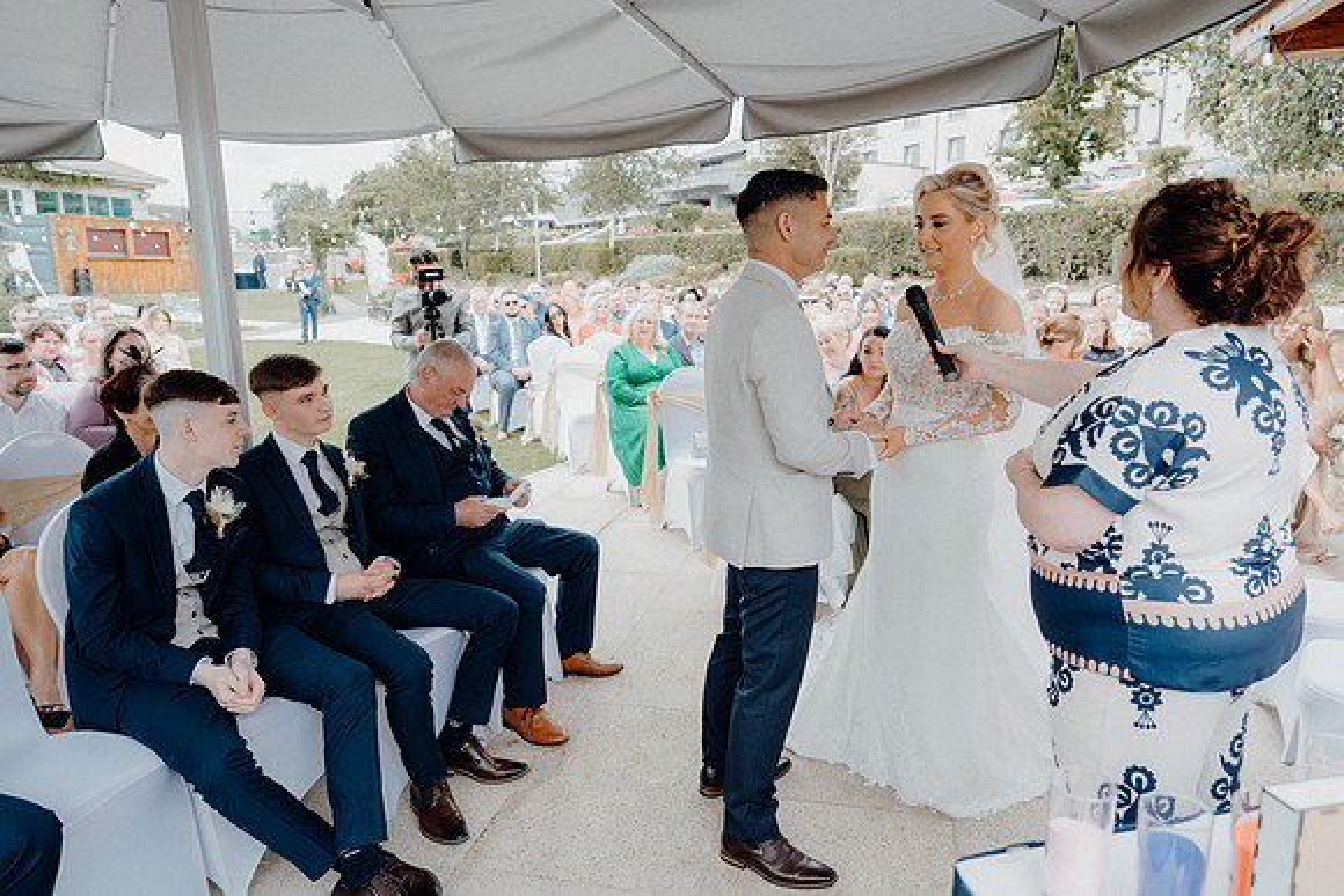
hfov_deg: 73.7
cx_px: 672
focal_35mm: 24
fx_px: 896
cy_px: 448
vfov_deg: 53.2
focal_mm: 24
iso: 125
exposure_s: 1/200
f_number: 3.5
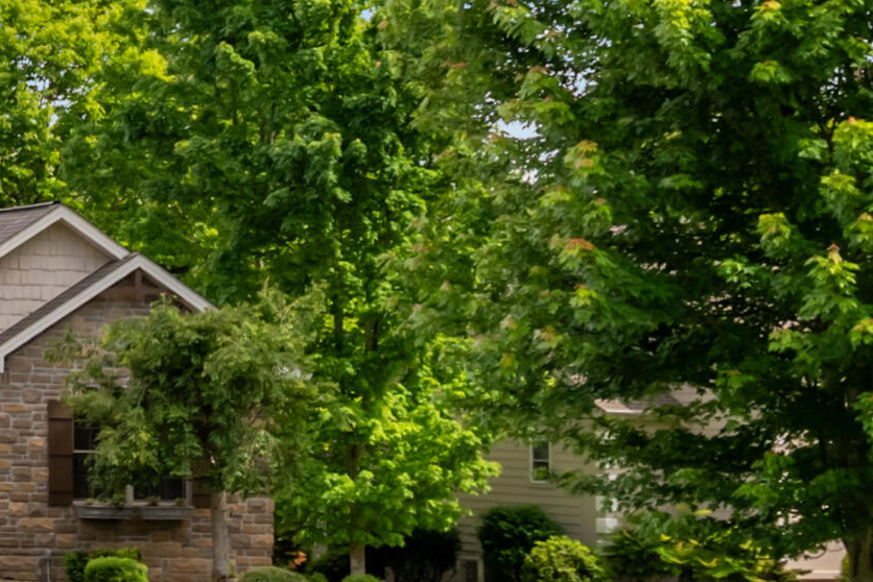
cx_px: -317
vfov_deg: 11.0
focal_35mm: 125
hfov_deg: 15.5
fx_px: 3020
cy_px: 383
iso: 250
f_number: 6.3
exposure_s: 1/100
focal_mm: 34.7
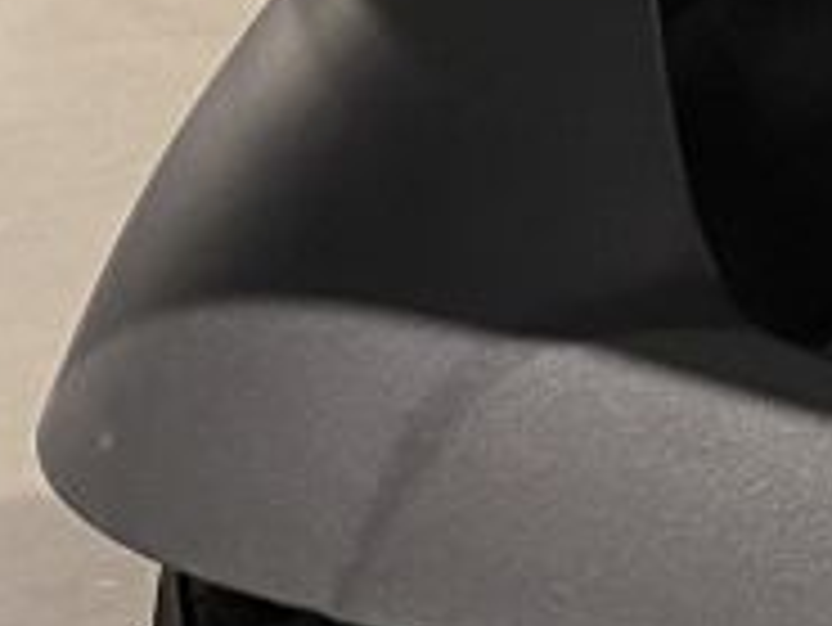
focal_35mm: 149
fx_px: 3584
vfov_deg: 9.9
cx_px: 1502
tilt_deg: -23.8
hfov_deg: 12.2
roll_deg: +1.7
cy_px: 637
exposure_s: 1/50
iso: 400
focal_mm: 4.25
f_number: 1.8
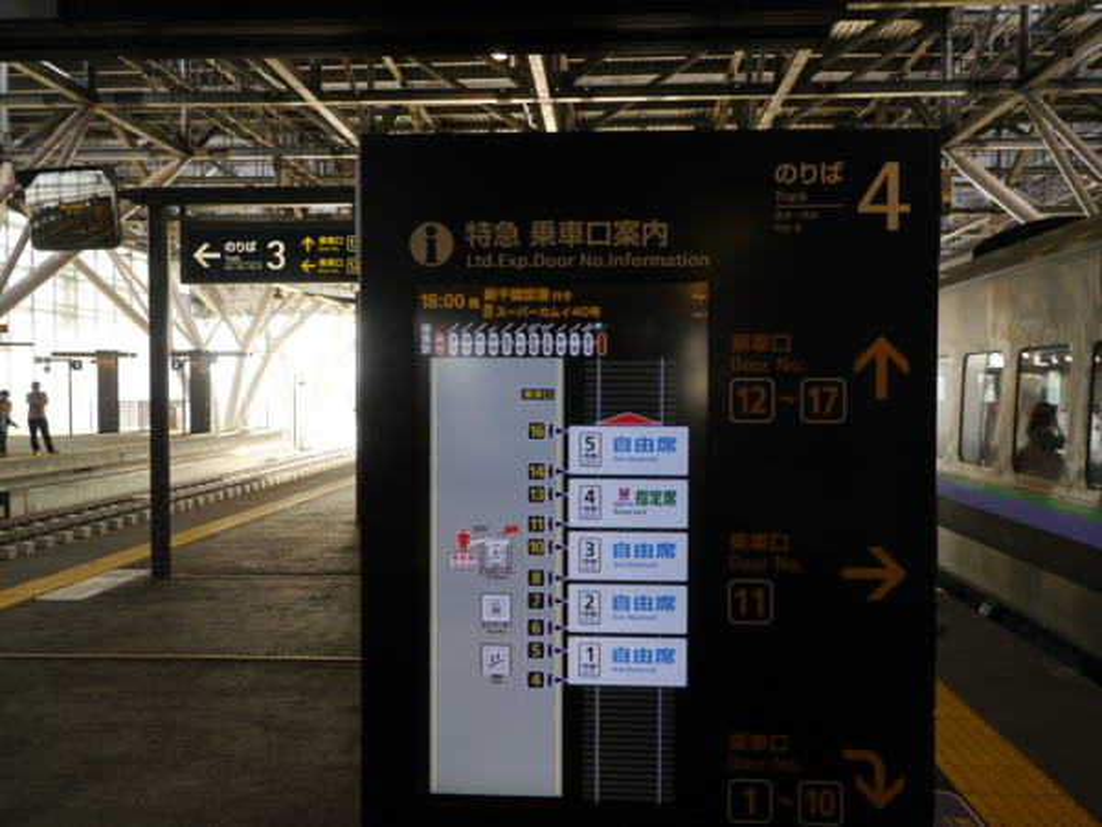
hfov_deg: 54.0
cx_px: 551
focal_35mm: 34
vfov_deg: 41.8
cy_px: 414
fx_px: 1082
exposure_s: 1/60
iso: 320
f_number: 4.2
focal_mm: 17
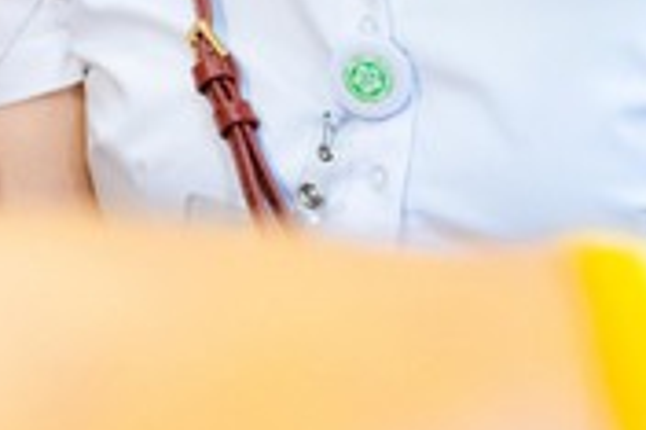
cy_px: -571
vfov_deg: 8.5
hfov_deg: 13.2
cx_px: -290
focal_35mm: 147
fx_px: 2643
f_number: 2.8
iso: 4000
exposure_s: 1/200
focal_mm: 30.5
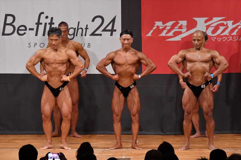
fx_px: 1706
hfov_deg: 8.1
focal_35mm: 255
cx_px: 120
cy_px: 80
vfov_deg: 5.4
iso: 6400
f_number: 5.6
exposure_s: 1/400
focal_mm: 170
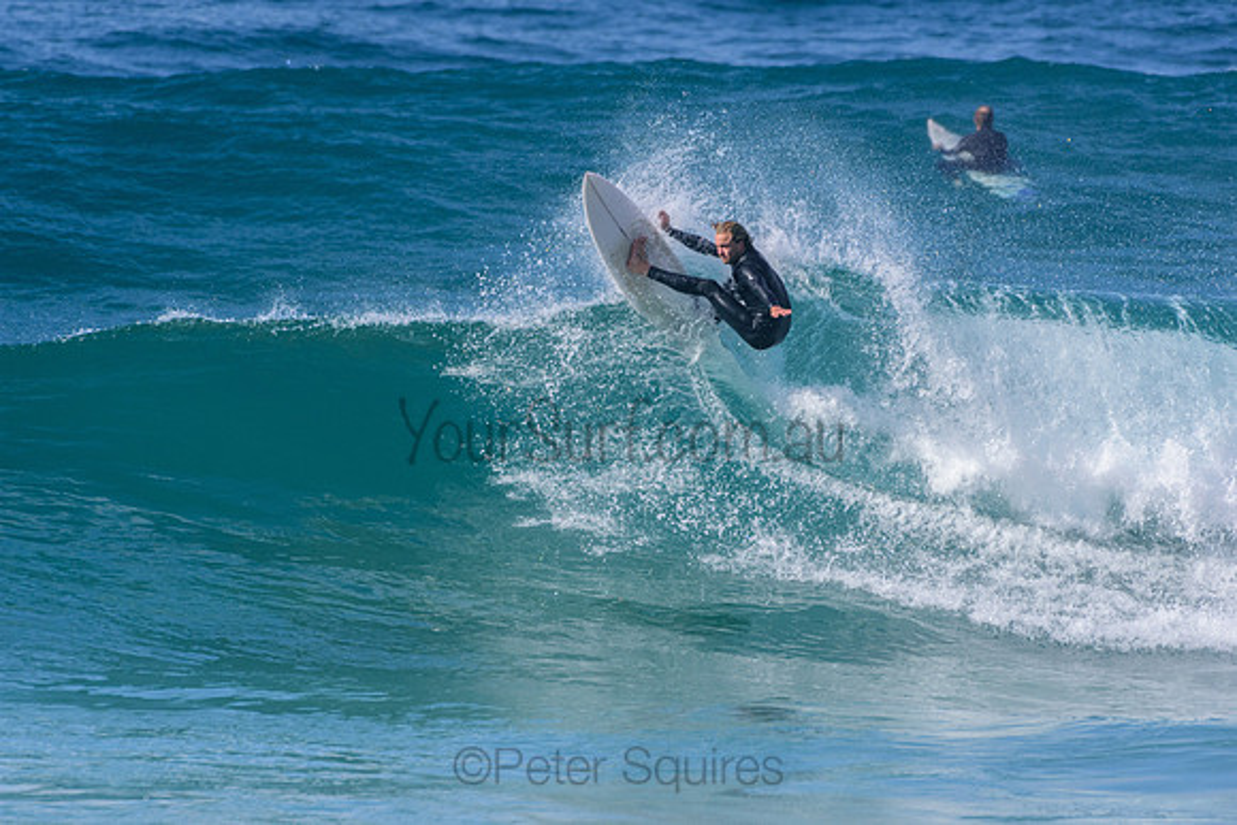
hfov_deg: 2.7
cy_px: 412
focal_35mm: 750
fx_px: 25776
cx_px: 618
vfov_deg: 1.8
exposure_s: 1/2000
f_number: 5.6
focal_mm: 500
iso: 320
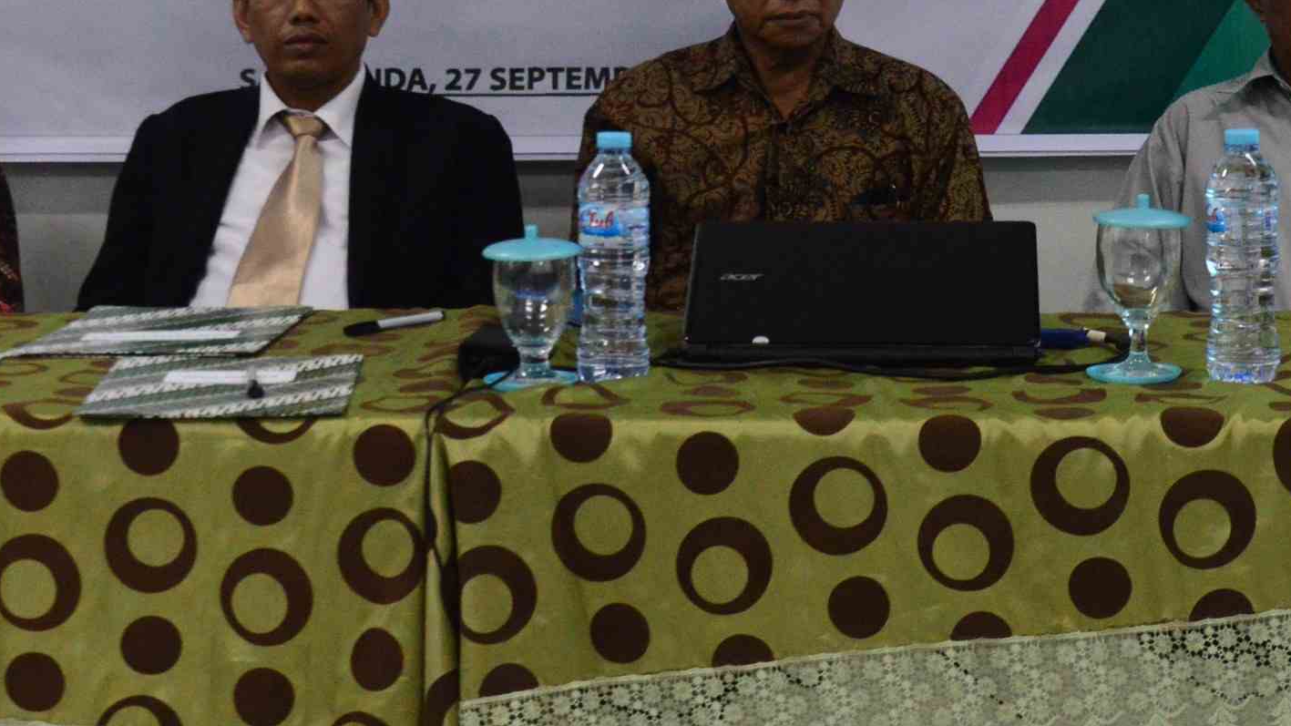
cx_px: 560
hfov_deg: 21.3
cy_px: -9
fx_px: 3423
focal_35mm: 100
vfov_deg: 12.0
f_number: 6.3
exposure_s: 1/20
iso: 1600
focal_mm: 30
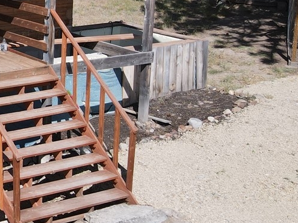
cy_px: -4
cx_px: -124
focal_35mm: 77
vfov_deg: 18.6
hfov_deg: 21.9
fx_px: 663
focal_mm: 4.5
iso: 100
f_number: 2.8
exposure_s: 1/640
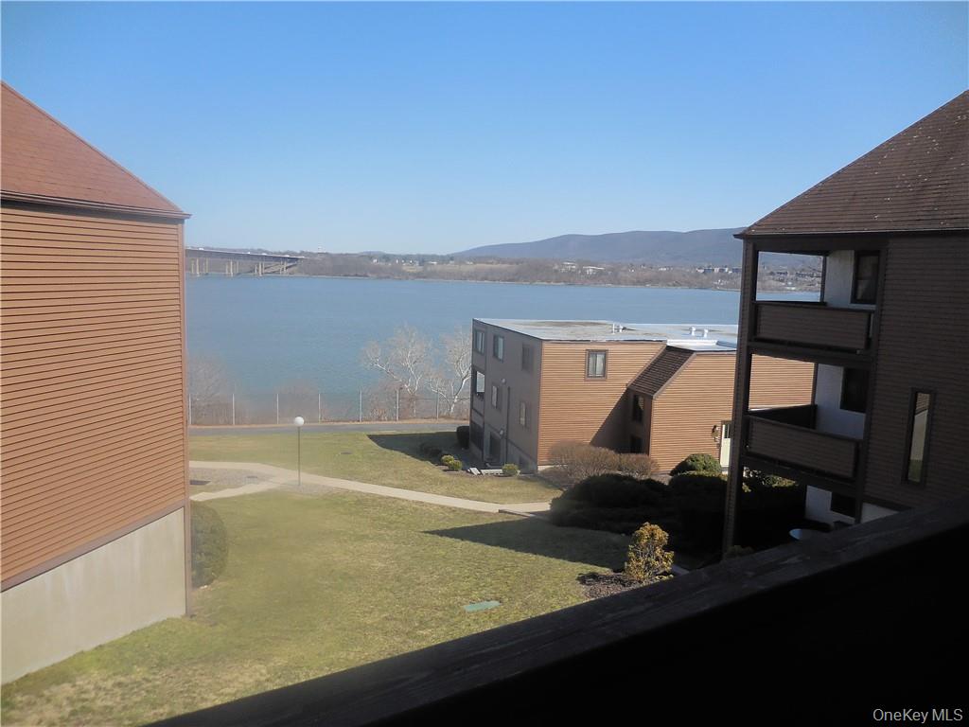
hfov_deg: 69.4
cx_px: 484
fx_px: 700
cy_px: 364
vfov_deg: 54.9
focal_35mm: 25
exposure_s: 1/1600
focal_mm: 4.5
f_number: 3.3
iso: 125
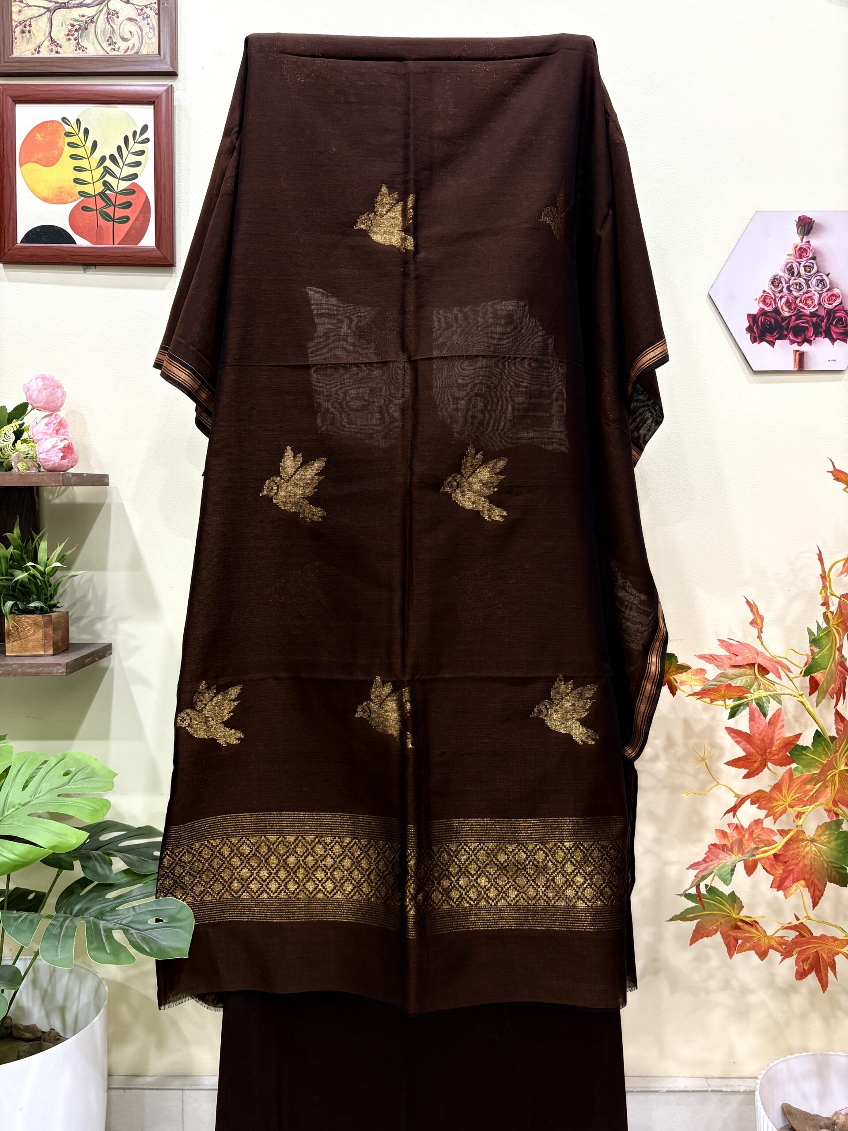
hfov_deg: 53.1
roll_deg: +0.4
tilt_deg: -0.9
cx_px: 424
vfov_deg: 67.3
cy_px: 566
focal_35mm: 26
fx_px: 849
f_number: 1.6
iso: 160
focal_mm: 5.96
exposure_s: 1/50
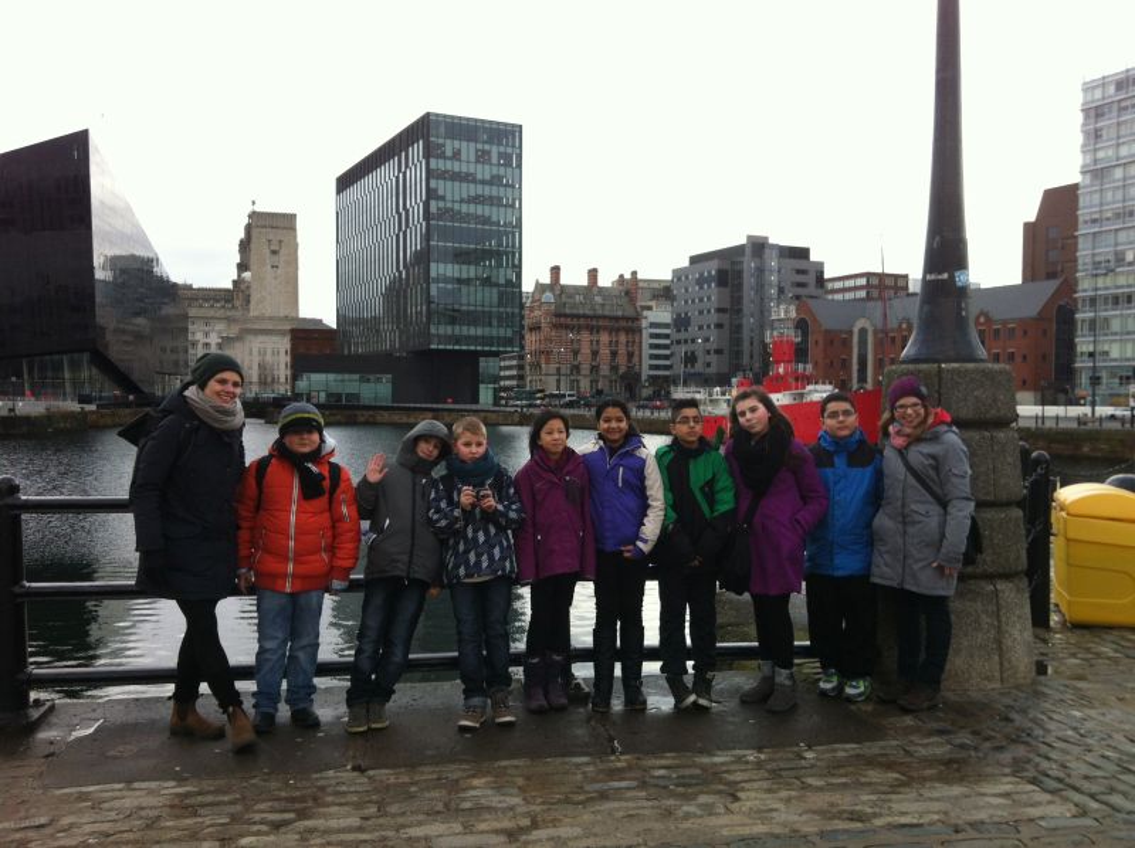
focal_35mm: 35
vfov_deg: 40.6
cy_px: 424
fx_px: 1146
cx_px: 568
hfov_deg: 52.7
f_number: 2.8
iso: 80
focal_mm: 3.85
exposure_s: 1/120
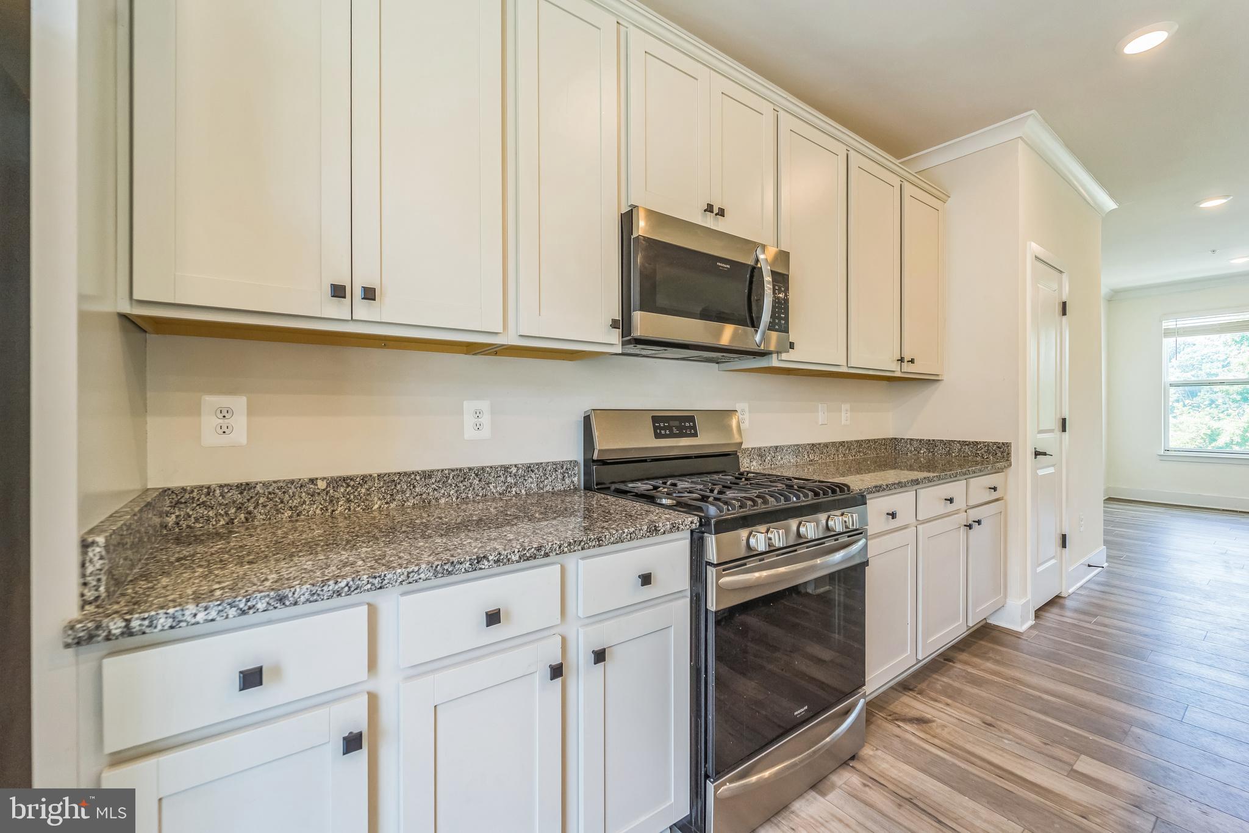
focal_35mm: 14
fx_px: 486
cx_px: 624
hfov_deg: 104.3
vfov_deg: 81.2
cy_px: 416
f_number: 6.3
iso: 640
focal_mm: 14
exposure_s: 1/60
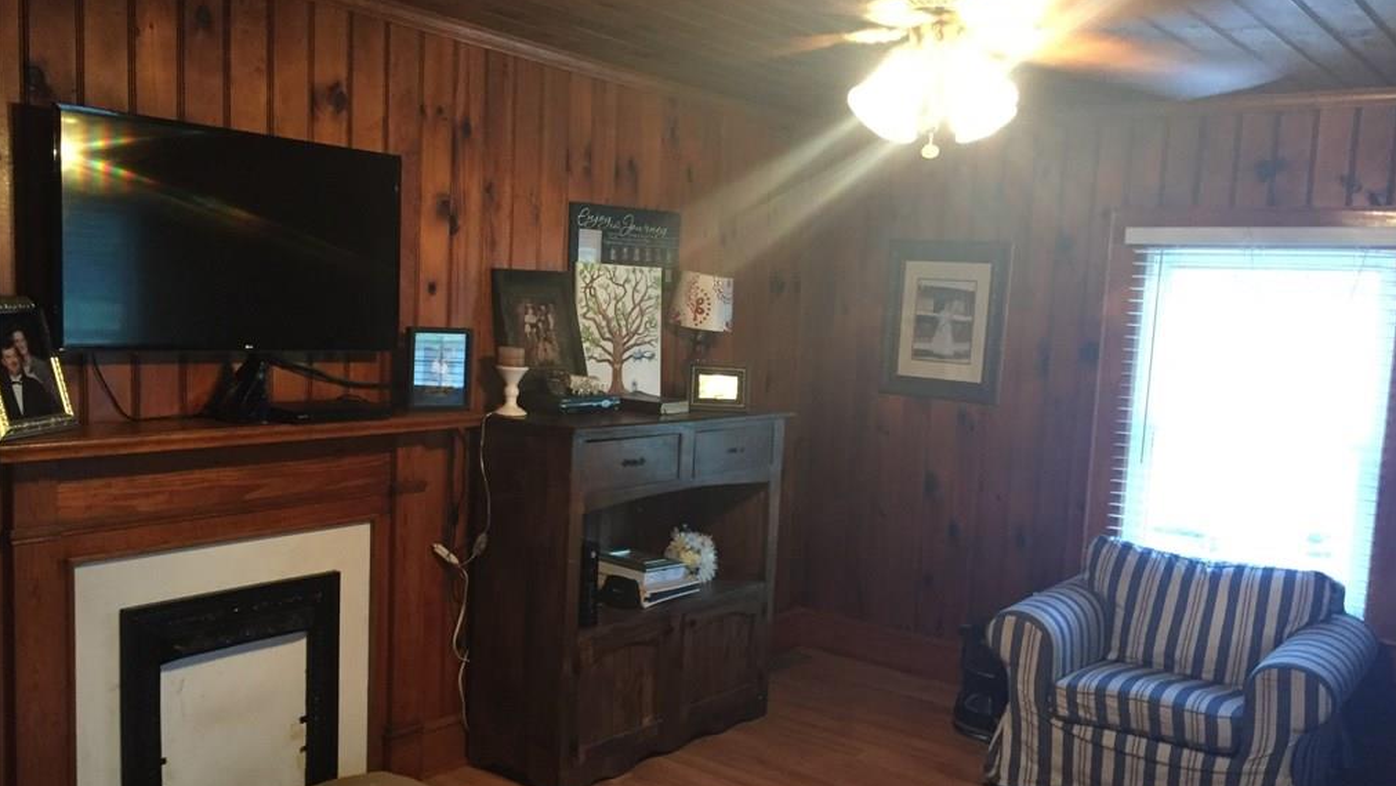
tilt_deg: -5.9
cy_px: 448
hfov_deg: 61.0
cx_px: 701
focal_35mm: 32
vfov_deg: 36.6
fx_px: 1185
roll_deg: -3.8
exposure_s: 1/17
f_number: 2.2
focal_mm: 4.15
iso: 250
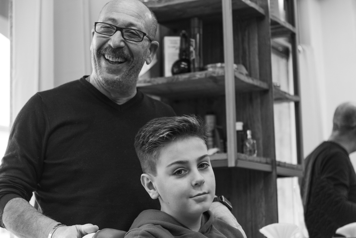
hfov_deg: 23.9
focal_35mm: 85
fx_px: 841
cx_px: 178
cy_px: 119
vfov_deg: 16.1
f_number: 4.5
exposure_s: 1/200
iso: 1250
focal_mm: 85
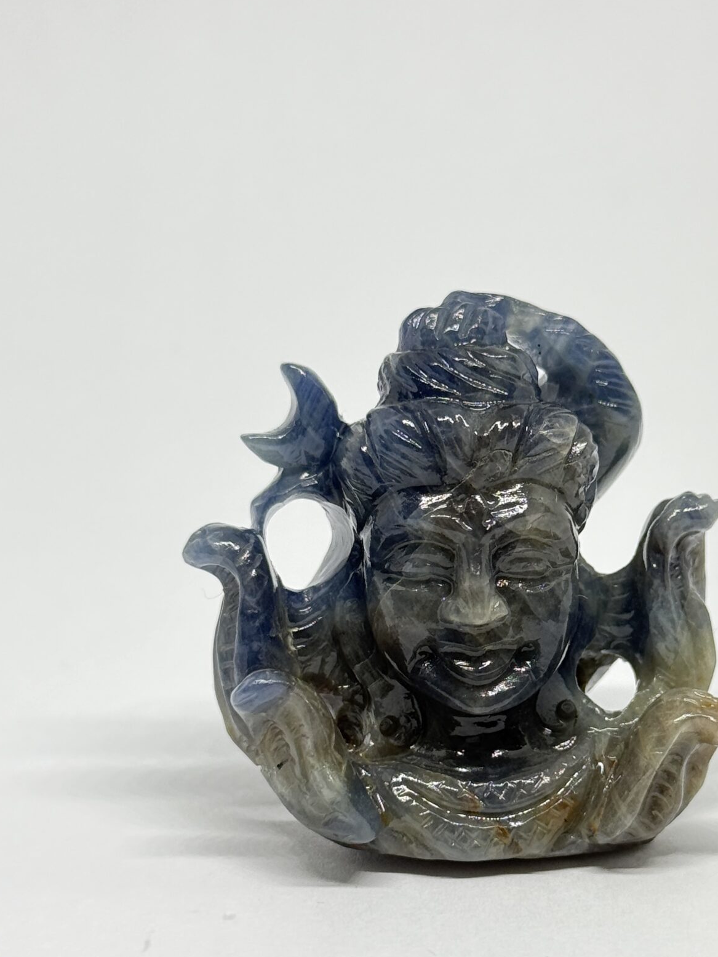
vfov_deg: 24.7
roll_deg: -0.9
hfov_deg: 18.6
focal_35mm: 79
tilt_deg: -20.4
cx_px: 484
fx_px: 2184
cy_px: 572
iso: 64
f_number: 1.78
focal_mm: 6.76
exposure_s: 1/100
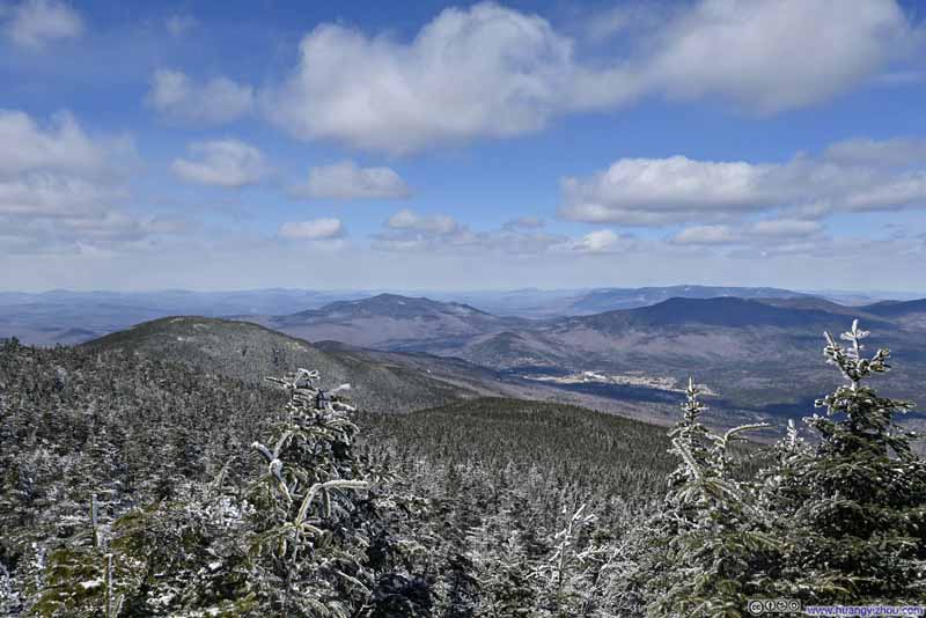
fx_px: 746
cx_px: 463
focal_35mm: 29
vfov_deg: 45.0
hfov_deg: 63.6
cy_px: 309
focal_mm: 29
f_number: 5.6
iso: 100
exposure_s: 1/1600
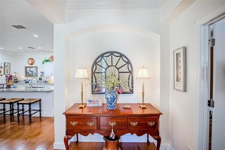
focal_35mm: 14
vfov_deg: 81.2
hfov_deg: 104.2
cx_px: 112
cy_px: 75
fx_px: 88
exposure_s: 1/2500
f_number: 3.5
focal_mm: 14
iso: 1600
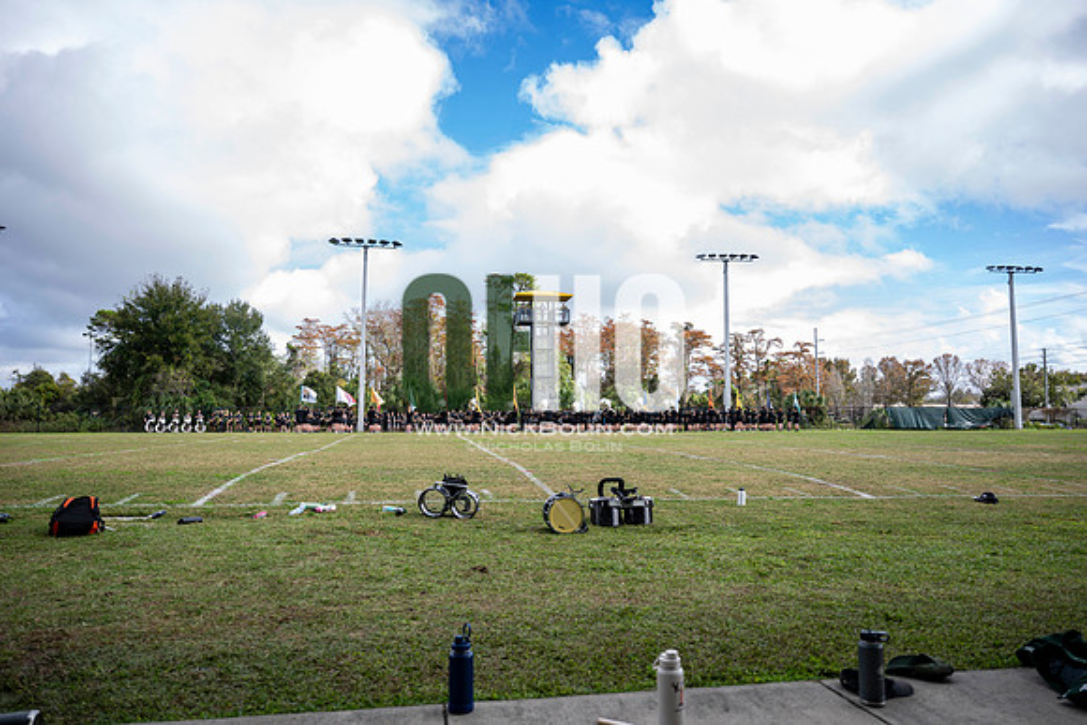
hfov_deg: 73.7
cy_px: 362
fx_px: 725
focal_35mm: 24
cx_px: 544
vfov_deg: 53.2
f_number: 2.8
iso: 250
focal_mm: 24
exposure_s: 1/1250
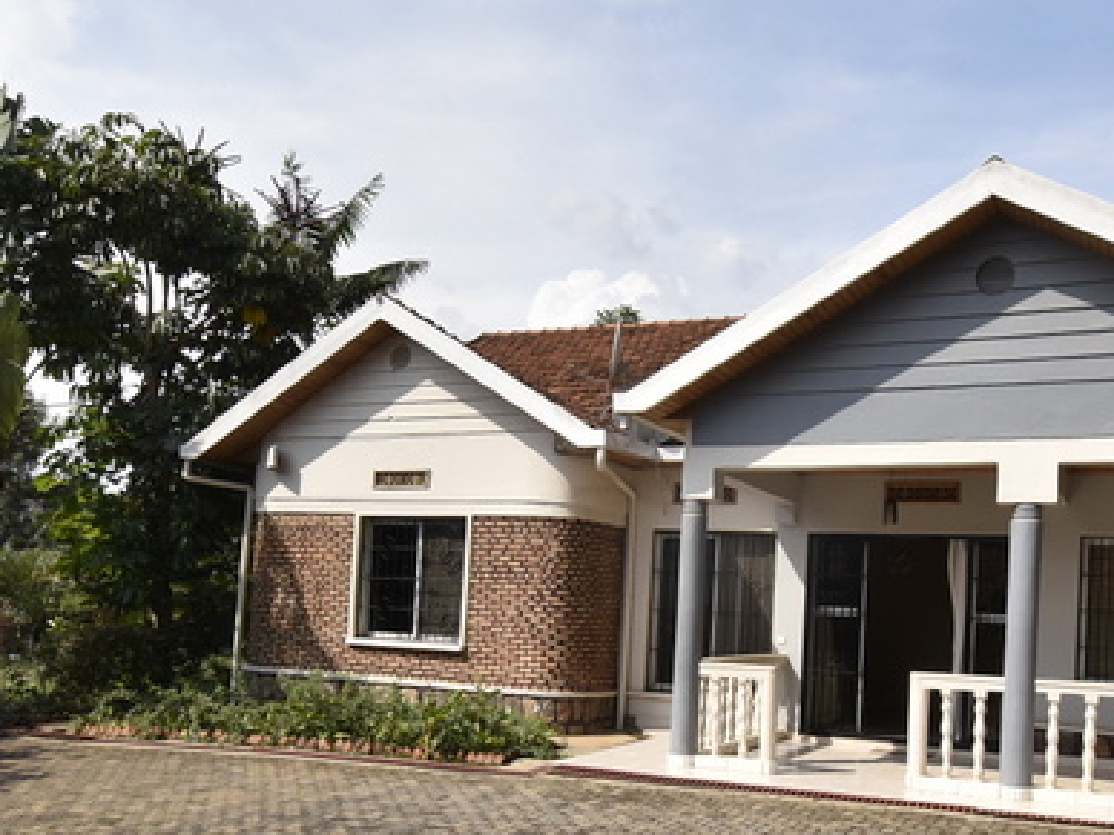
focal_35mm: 32
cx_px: 657
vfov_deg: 43.2
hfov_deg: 56.5
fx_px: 1030
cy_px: 587
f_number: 8
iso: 200
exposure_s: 1/640
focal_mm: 10
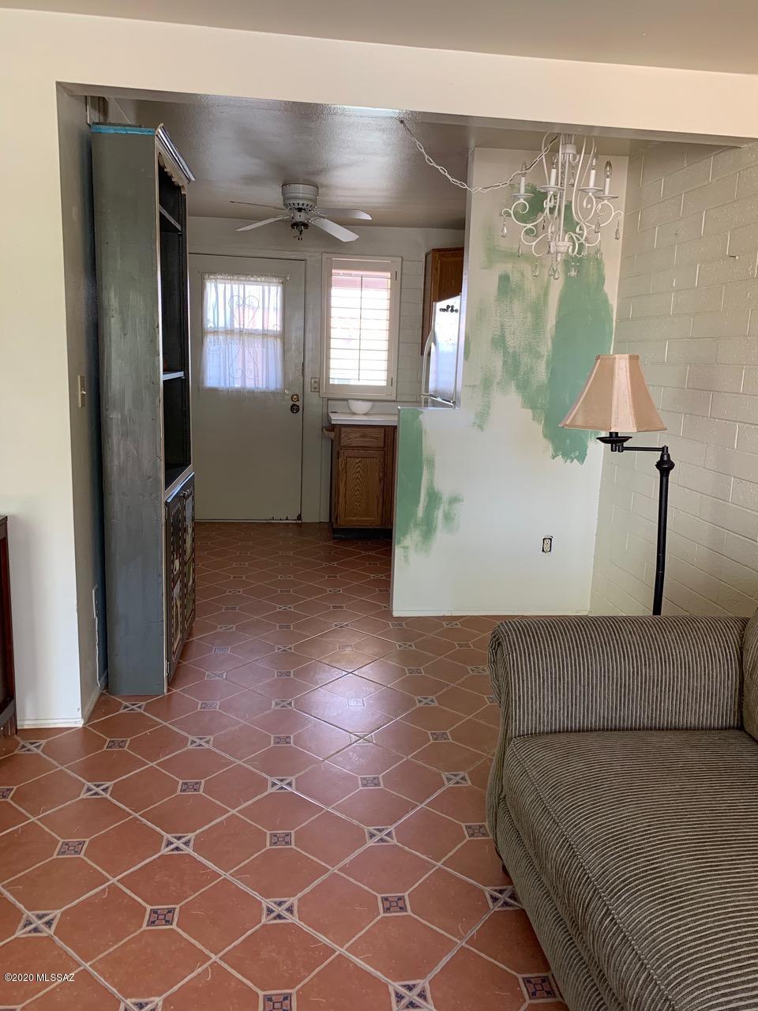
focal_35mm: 26
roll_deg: -2.6
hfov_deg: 53.1
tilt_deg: -9.9
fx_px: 759
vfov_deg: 67.3
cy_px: 506
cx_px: 379
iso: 100
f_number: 1.8
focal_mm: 4.25
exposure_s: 1/60
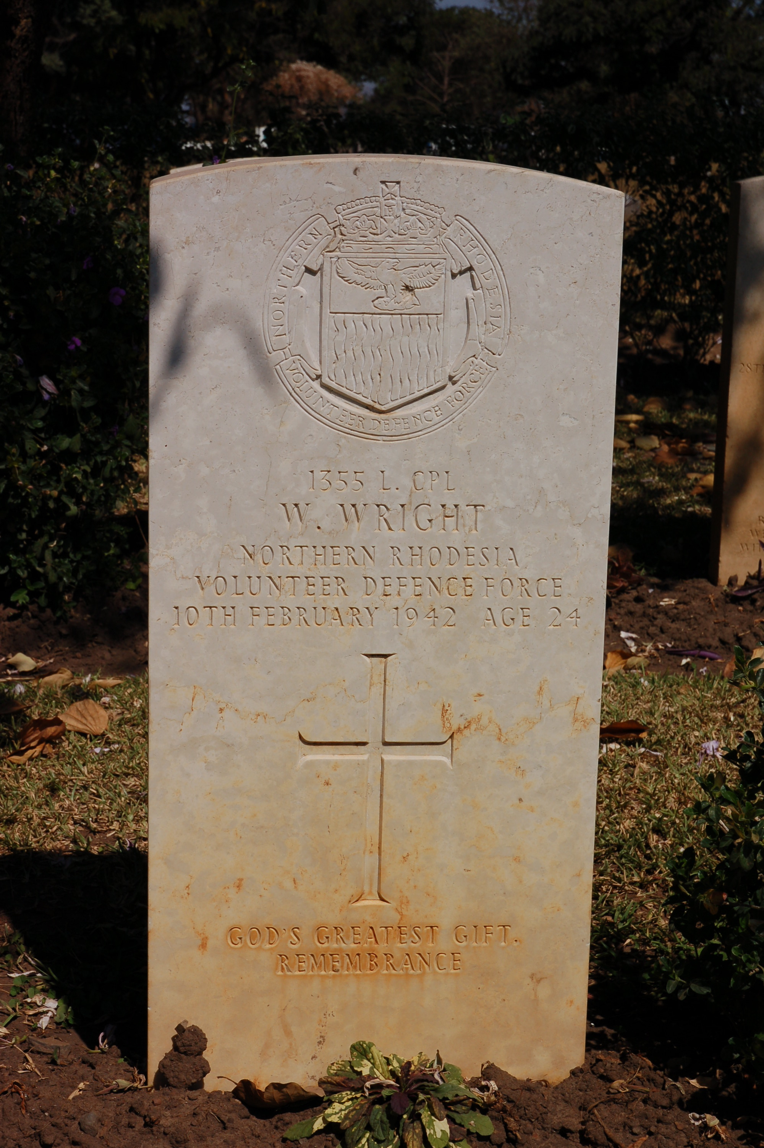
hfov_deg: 18.1
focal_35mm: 75
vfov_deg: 27.0
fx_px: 2392
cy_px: 574
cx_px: 382
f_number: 11
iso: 200
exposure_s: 1/500
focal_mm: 50
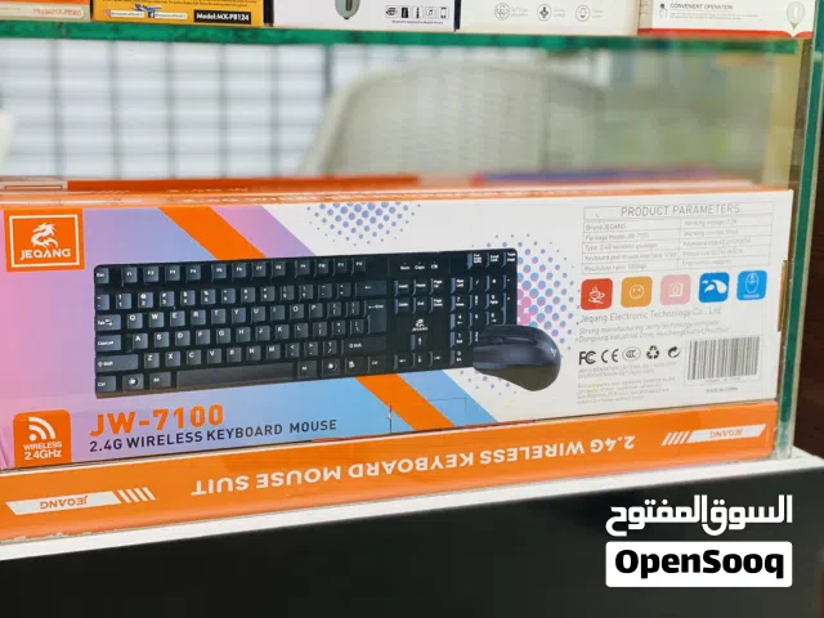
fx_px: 1238
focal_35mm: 52
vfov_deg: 28.0
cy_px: 309
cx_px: 412
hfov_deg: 36.8
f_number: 2
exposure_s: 1/100
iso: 100
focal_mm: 6
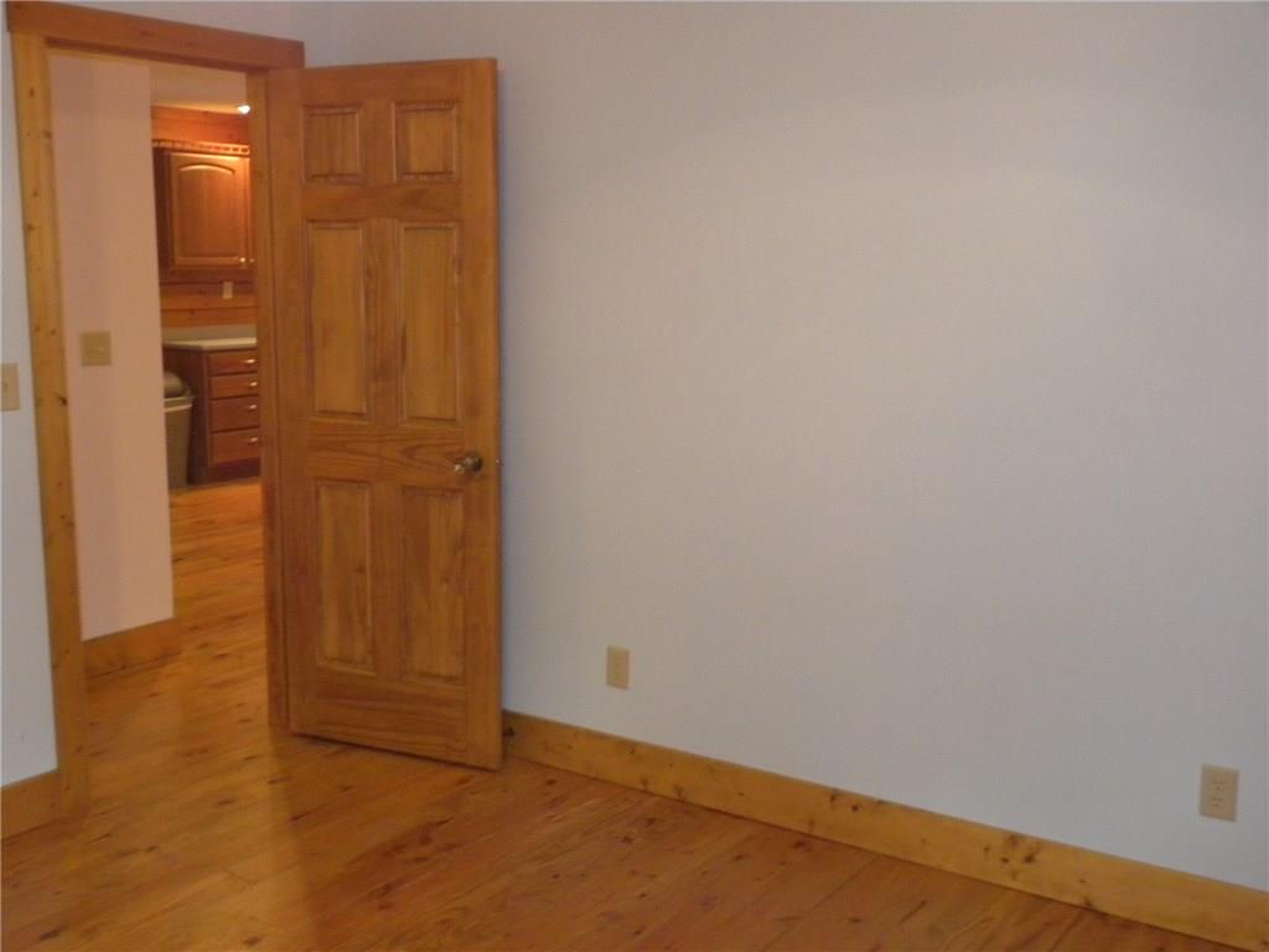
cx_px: 634
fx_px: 1356
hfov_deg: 50.1
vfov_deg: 38.7
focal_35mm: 37
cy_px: 476
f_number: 3.2
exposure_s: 1/30
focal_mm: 6.6
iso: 400
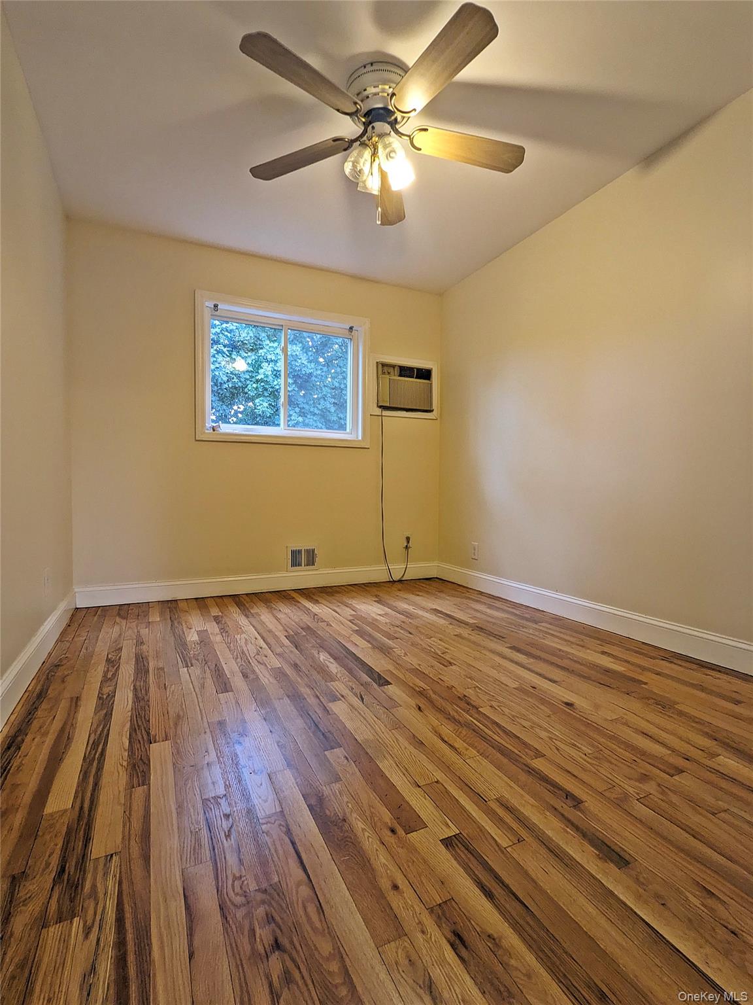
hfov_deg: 78.1
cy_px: 502
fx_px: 464
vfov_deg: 94.5
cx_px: 376
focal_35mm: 16
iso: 104
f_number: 2.2
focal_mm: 2.22
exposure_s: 1/24
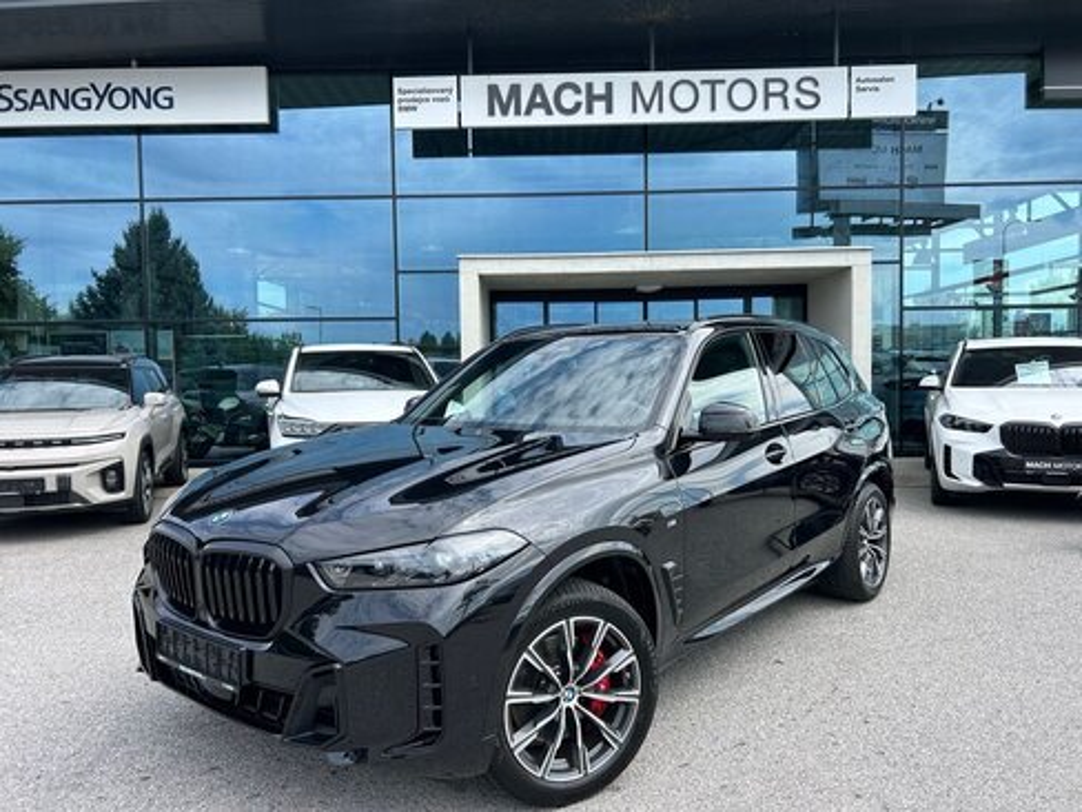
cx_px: 541
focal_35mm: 26
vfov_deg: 53.1
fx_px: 813
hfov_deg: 67.3
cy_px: 406
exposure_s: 1/1488
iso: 50
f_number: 1.5
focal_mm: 5.7
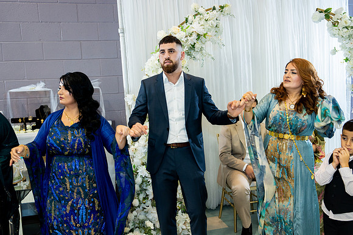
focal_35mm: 34
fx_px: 333
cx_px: 176
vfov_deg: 38.9
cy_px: 118
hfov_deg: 55.8
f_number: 2.8
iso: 800
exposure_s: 1/250
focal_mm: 34
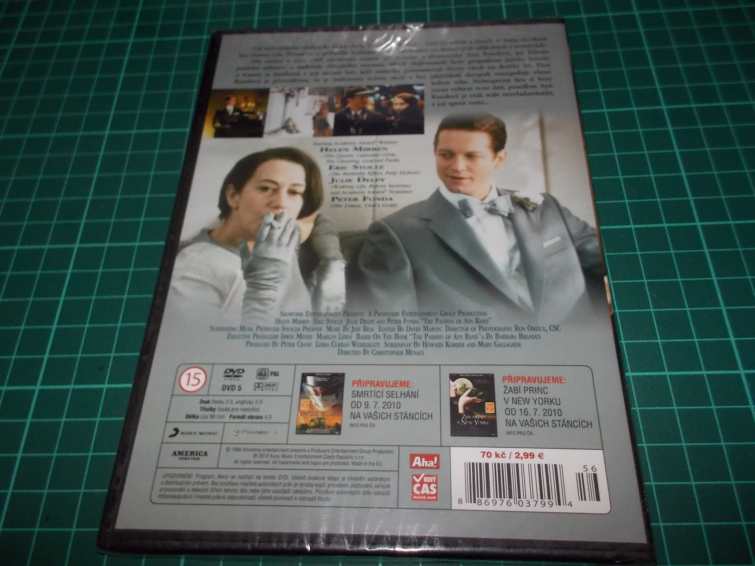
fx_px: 633
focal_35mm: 29
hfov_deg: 61.7
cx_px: 378
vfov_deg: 48.2
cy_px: 283
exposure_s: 1/30
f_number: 3.3
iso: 200
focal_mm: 4.1
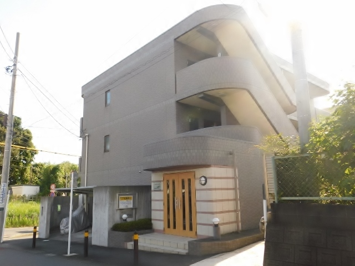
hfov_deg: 63.4
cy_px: 133
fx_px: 287
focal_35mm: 28
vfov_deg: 49.7
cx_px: 178
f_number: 3.2
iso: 125
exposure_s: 1/400
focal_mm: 4.9
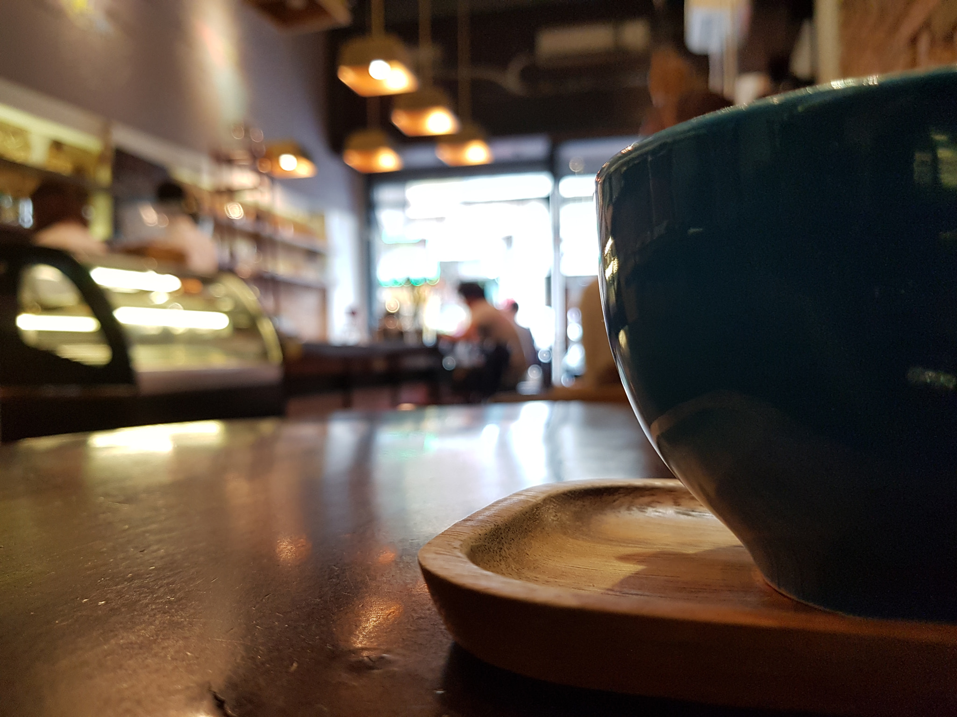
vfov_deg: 53.1
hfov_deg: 67.3
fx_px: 719
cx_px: 478
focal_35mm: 26
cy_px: 358
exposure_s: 1/25
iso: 160
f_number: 1.7
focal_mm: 4.2
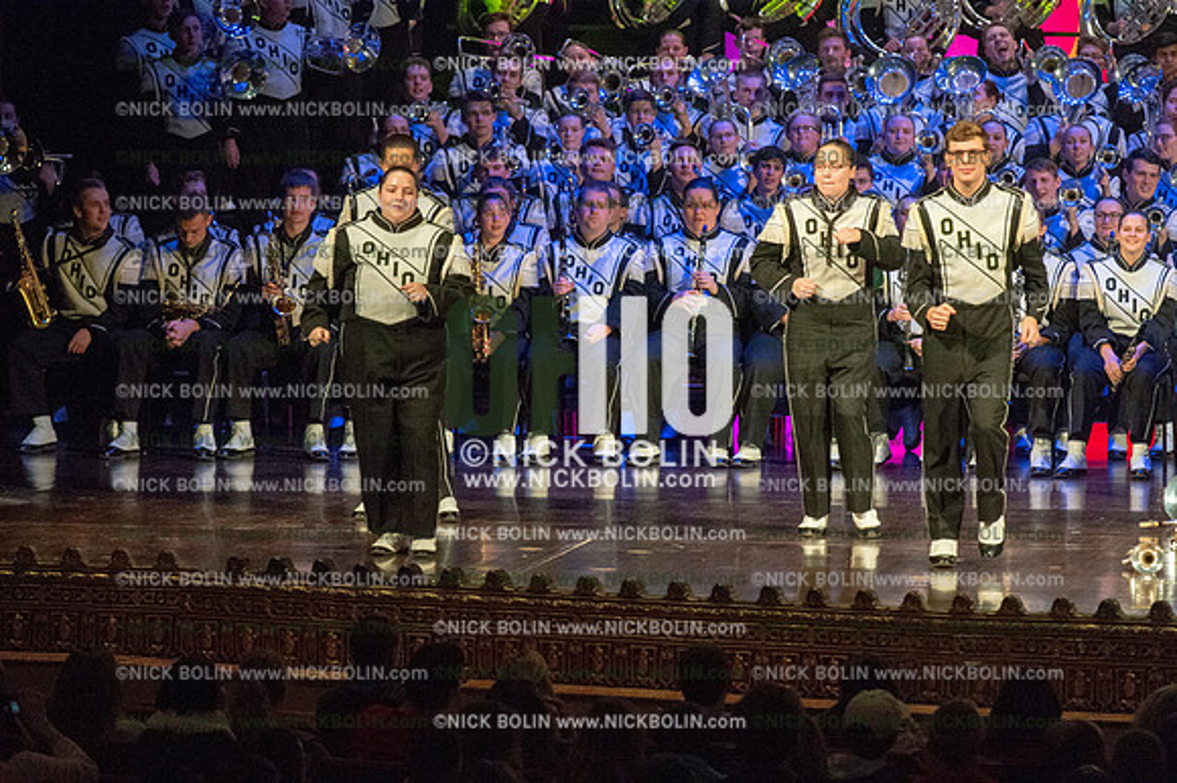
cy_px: 392
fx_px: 6862
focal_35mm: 210
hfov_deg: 9.8
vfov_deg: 6.5
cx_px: 588
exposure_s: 1/400
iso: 8000
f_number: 5.6
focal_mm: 210
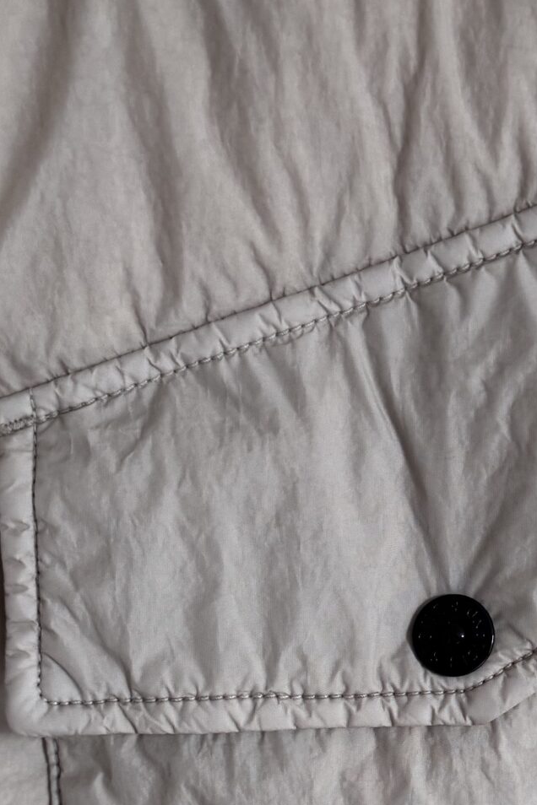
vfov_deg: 29.6
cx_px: 418
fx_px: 1499
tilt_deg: -16.2
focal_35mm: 67
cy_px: 605
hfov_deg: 20.1
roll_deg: +1.7
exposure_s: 1/60
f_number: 1.78
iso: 320
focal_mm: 6.76
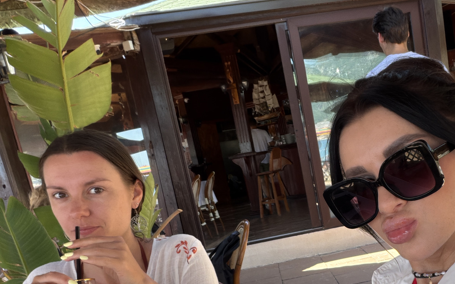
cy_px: 261
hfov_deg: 46.4
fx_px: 508
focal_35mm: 41
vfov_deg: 29.8
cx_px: 344
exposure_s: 1/201
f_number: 1.9
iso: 64
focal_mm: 2.71
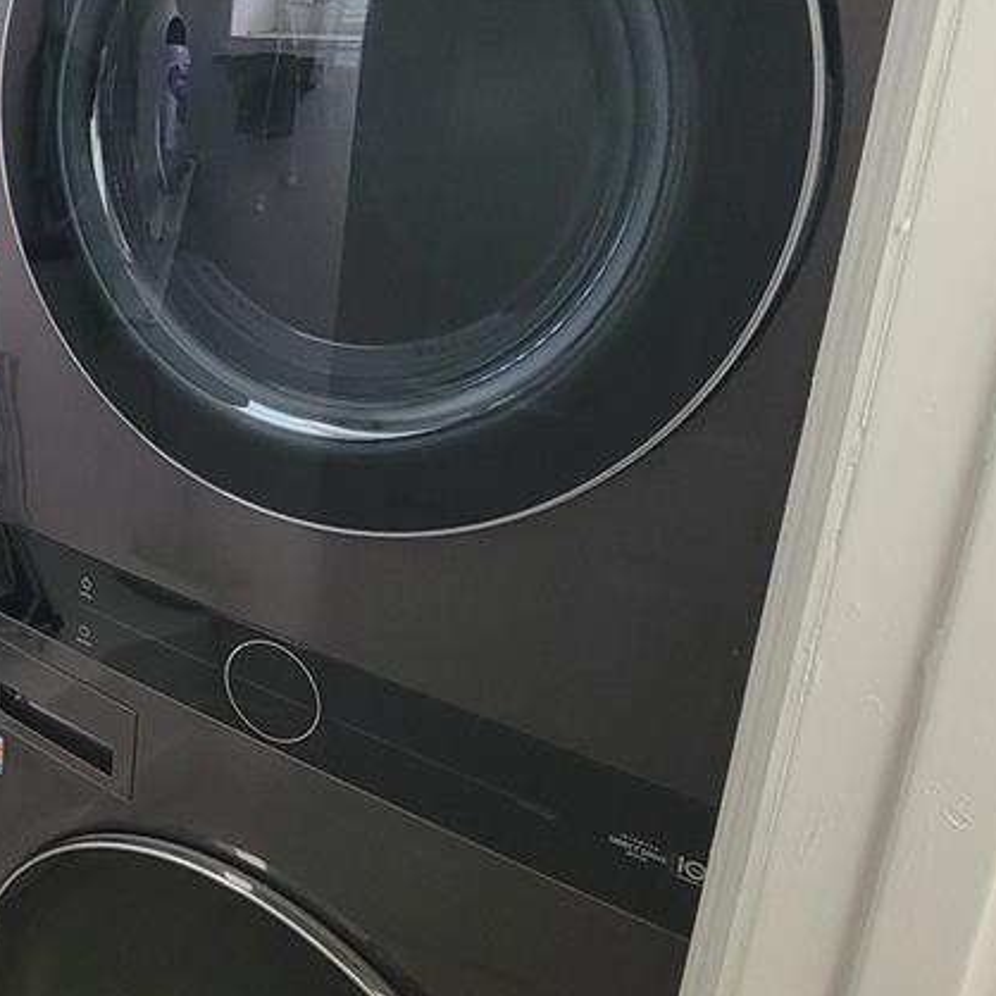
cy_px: 336
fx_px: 1074
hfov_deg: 43.5
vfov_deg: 48.9
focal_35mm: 33
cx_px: 26
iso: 320
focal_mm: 2.2
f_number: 2.2
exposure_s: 1/60
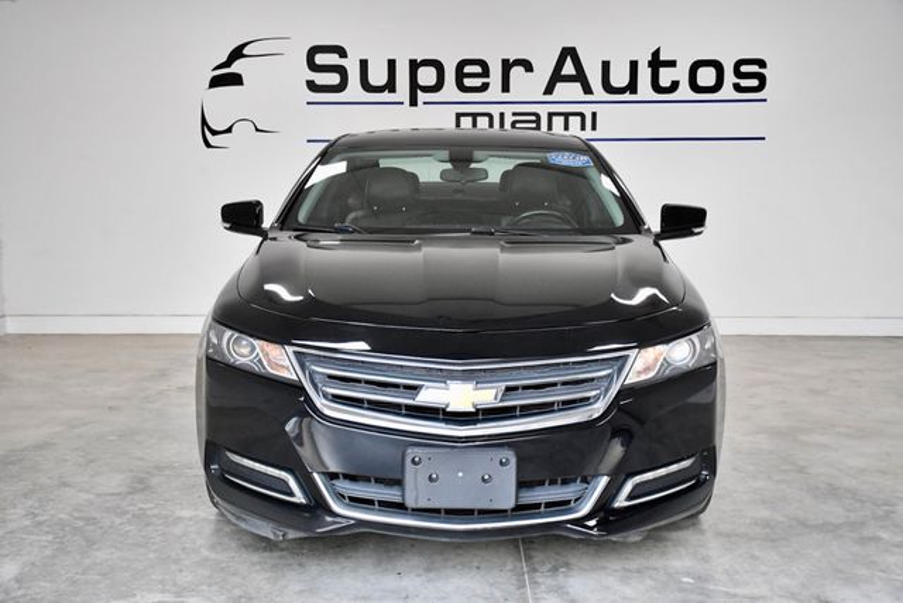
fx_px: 1129
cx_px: 452
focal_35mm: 45
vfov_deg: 29.9
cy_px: 302
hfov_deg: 43.6
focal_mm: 30
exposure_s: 1/1250
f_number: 4
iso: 2500
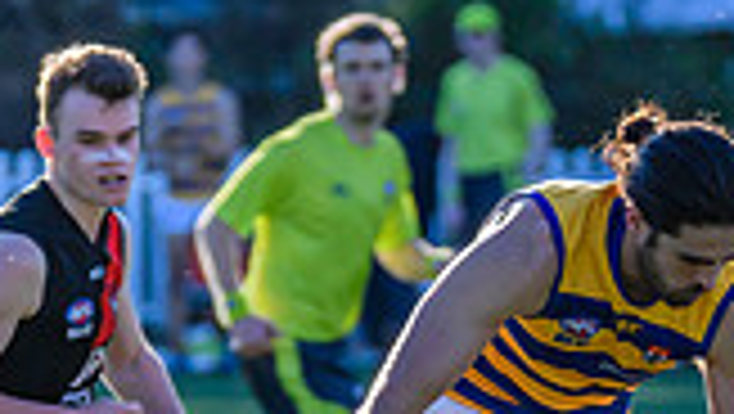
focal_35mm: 1238
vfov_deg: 1.0
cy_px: 851
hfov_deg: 1.7
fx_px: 24115
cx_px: 820
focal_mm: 300
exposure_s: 1/2000
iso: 800
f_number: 6.3
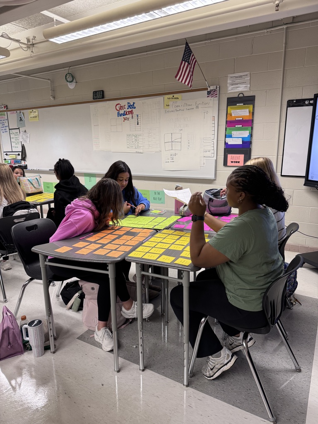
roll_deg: +0.8
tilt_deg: -14.2
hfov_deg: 56.8
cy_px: 212
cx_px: 159
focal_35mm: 24
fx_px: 294
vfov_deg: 71.6
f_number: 1.78
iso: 200
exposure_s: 1/120
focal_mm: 6.76
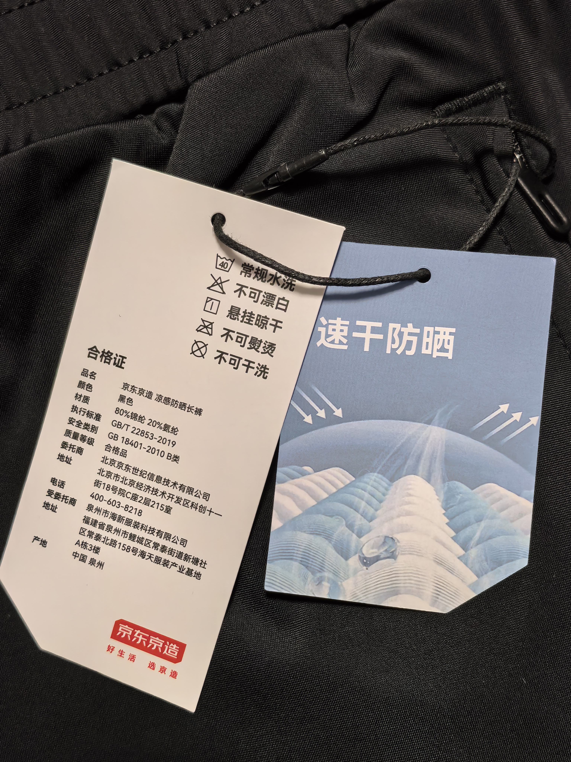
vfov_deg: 39.7
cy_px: 381
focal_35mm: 48
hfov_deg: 30.3
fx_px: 1056
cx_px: 286
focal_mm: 8.5
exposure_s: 1/50
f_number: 2
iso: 320
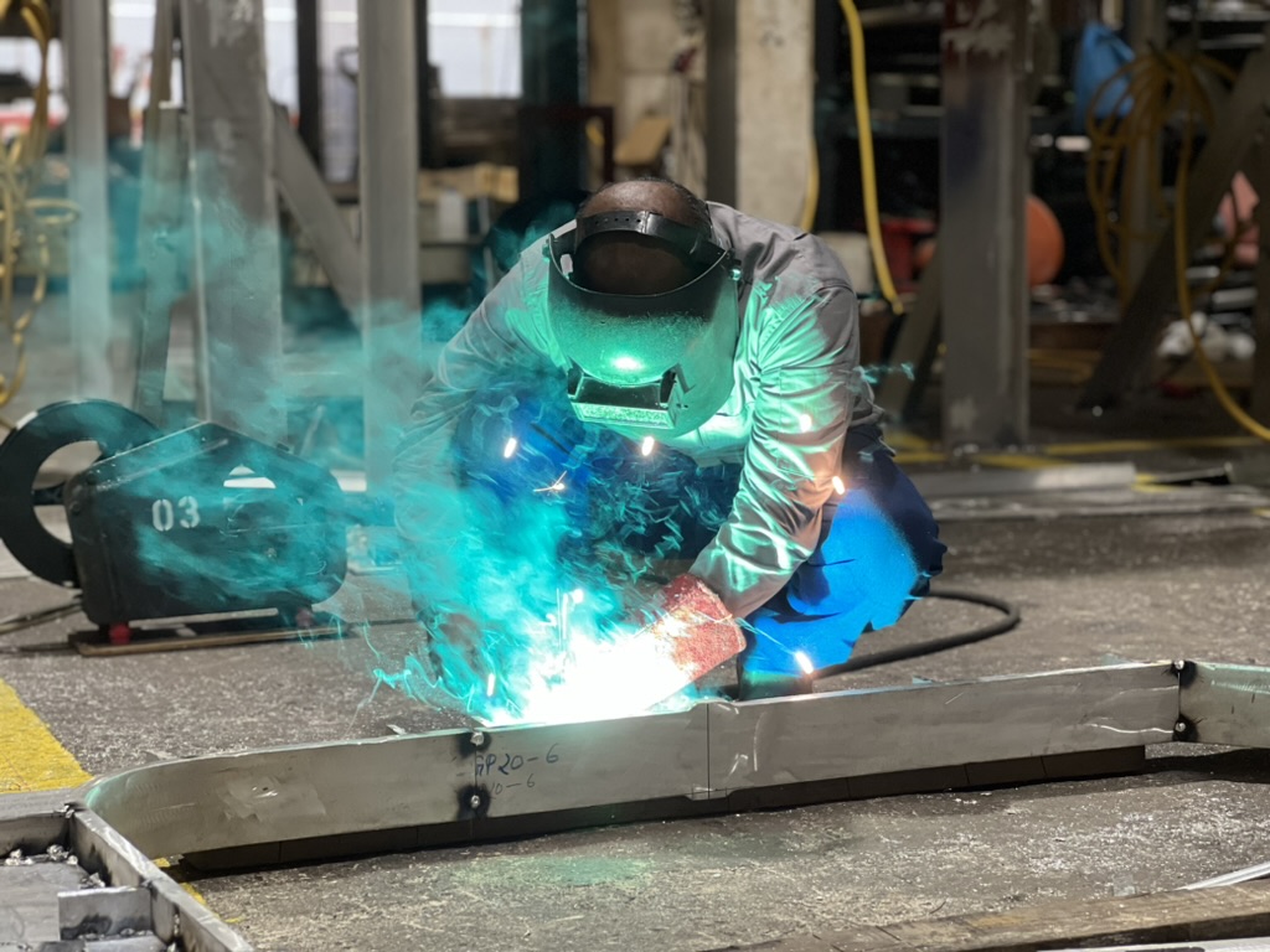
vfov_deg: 19.1
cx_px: 635
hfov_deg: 25.3
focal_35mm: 77
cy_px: 476
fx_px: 2825
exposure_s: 1/33
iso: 200
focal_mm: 9
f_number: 2.8
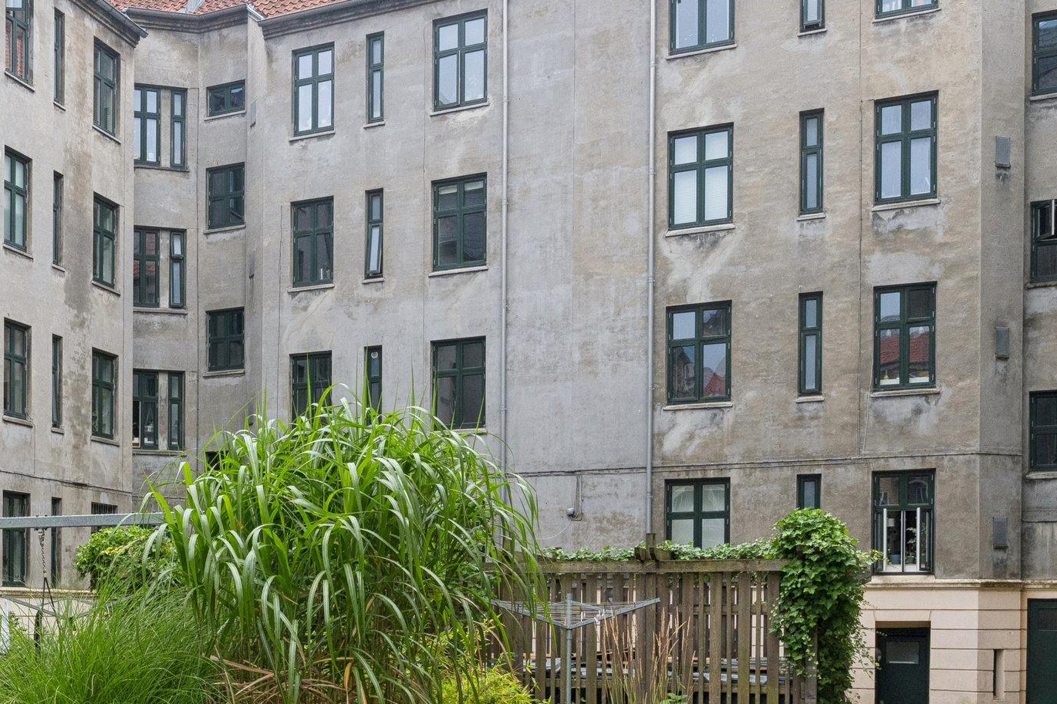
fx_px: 1350
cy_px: 570
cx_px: 113
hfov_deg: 39.7
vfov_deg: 28.6
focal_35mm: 46
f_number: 7.1
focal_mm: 14
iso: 400
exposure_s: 1/200
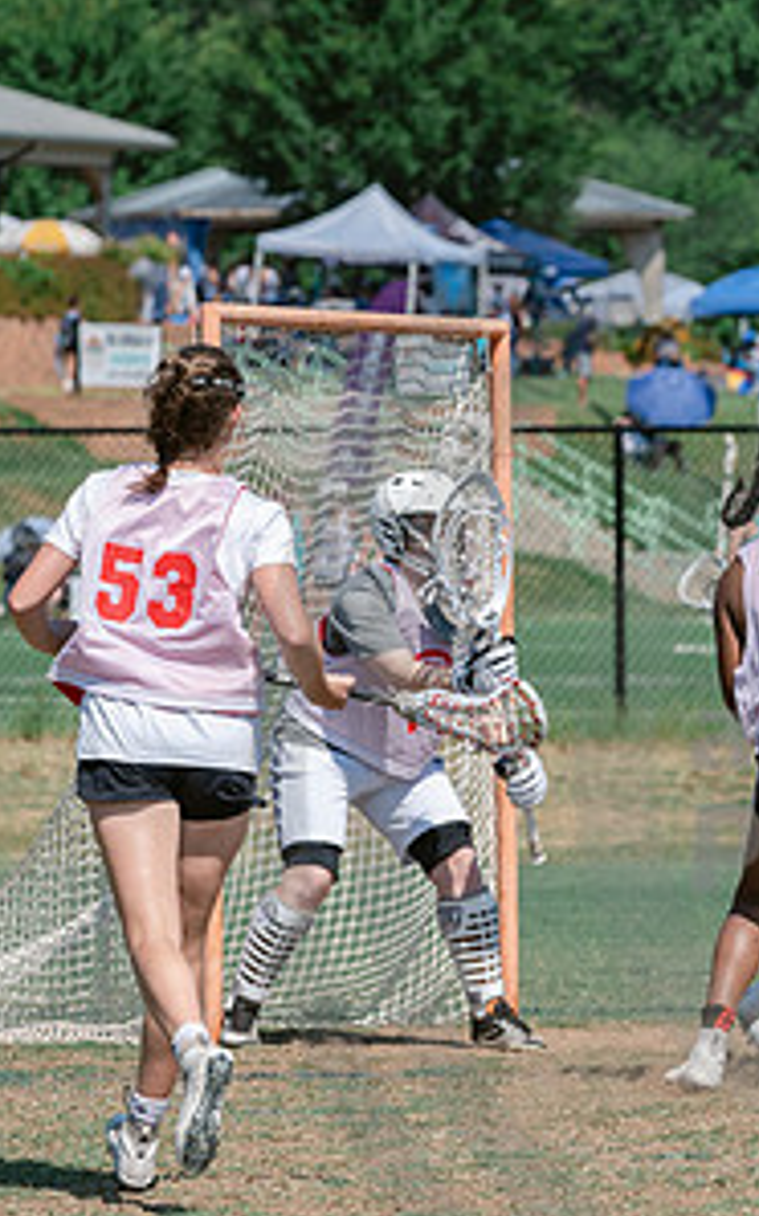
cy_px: 780
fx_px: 12920
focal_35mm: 390
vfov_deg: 5.4
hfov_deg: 3.4
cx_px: 825
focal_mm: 165
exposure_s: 1/2000
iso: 400
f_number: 5.6
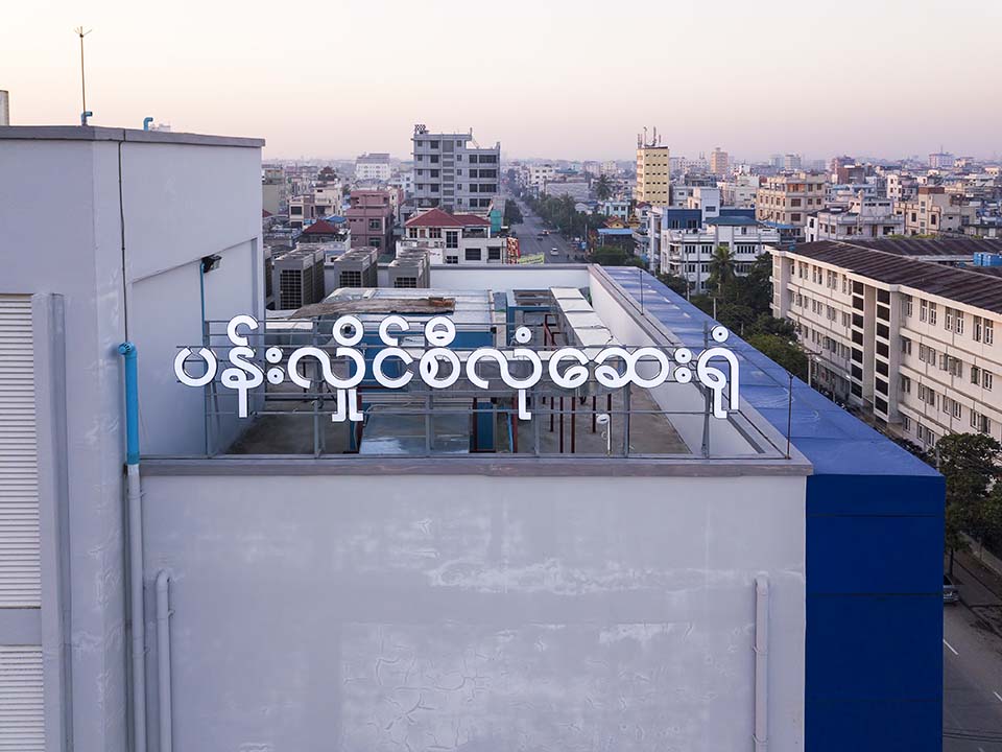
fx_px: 753
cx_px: 501
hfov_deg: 67.3
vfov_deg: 53.1
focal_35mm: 26
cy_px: 376
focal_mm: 4.73
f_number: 2.2
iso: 100
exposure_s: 1/200
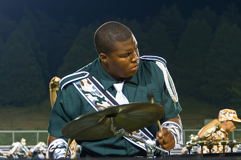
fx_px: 977
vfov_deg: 9.4
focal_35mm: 146
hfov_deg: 14.1
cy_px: 59
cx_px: 125
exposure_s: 1/160
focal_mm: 85
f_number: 5.6
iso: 5000
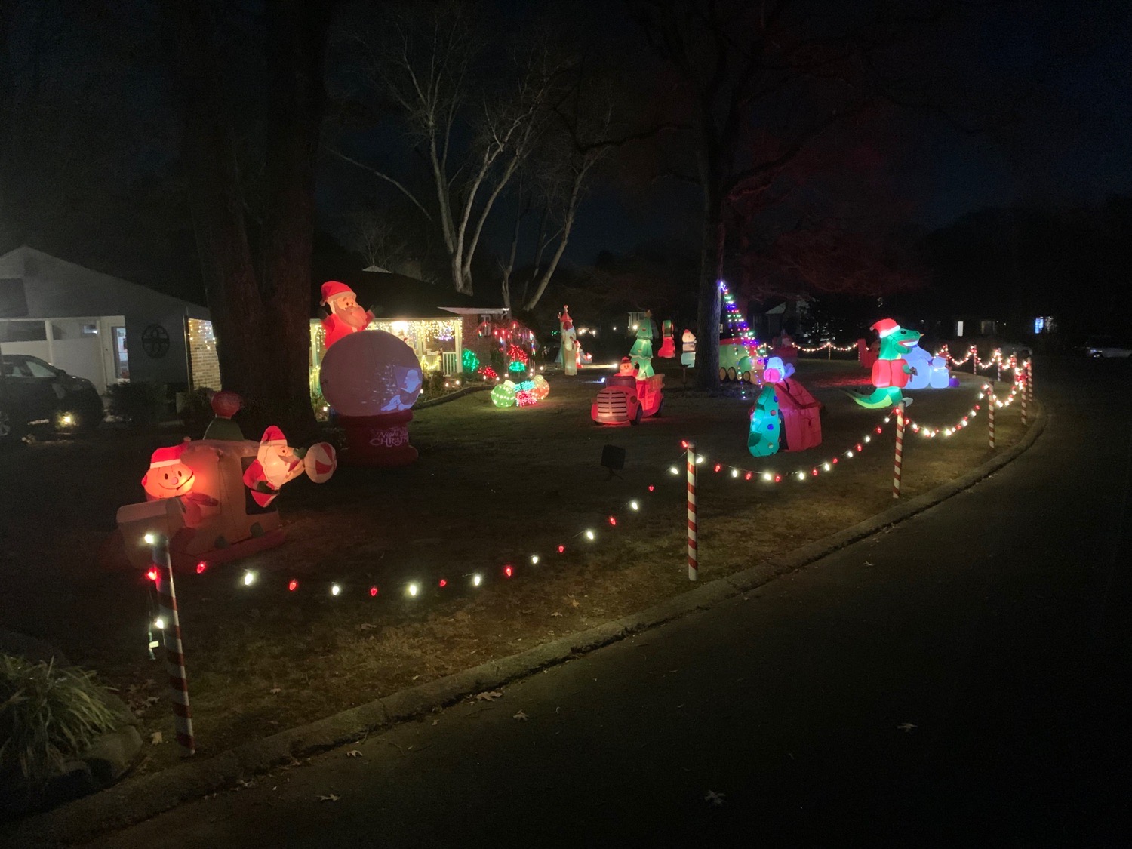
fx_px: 850
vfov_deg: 53.1
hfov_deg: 67.3
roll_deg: +1.4
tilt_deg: -7.4
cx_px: 566
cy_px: 424
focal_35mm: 26
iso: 1600
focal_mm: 4.25
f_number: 1.8
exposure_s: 1/15
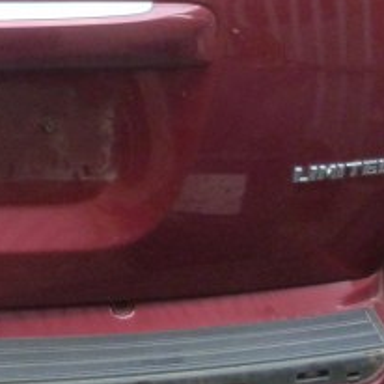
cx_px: -101
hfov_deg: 18.9
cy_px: 65
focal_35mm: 86
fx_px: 1079
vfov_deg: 19.9
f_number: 2.8
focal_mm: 4.5
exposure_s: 1/60
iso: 400
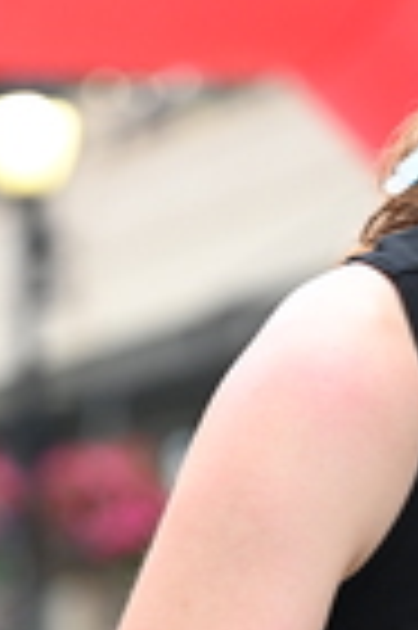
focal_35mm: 275
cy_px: 684
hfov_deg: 5.0
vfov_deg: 7.5
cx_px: 218
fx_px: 4801
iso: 1600
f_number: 2.8
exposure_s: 1/800
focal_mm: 70
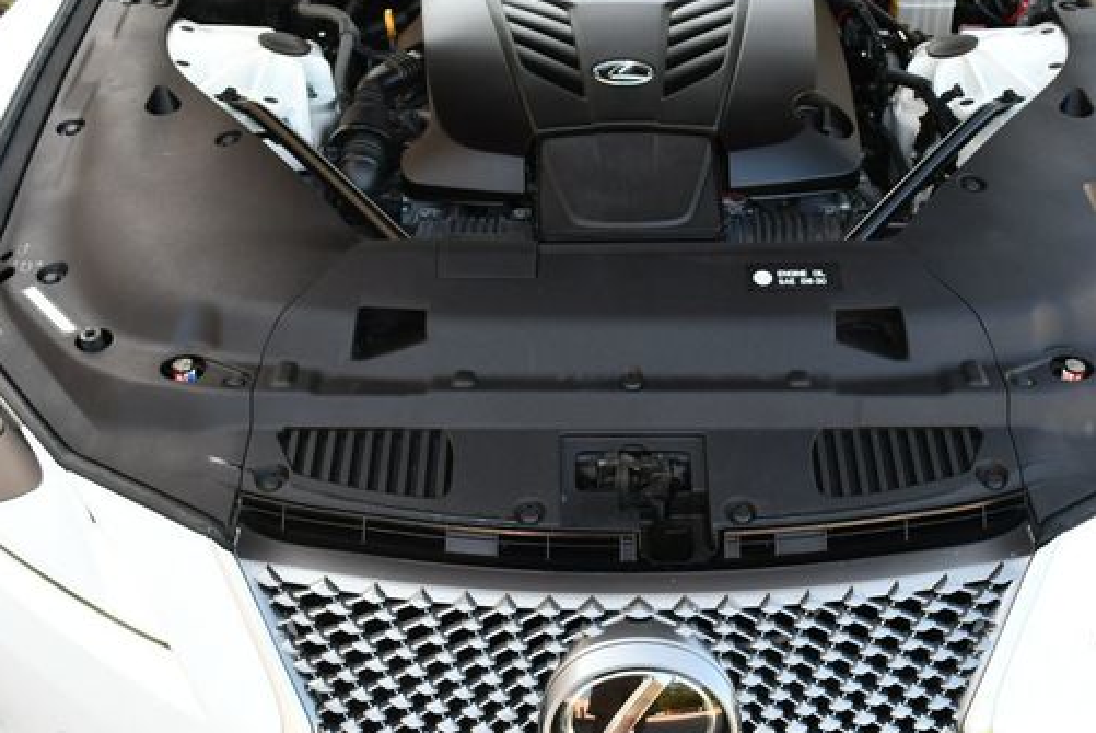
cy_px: 344
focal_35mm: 46
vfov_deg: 29.3
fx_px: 1402
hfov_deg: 42.6
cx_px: 608
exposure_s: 1/250
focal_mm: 18
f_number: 4
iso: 400
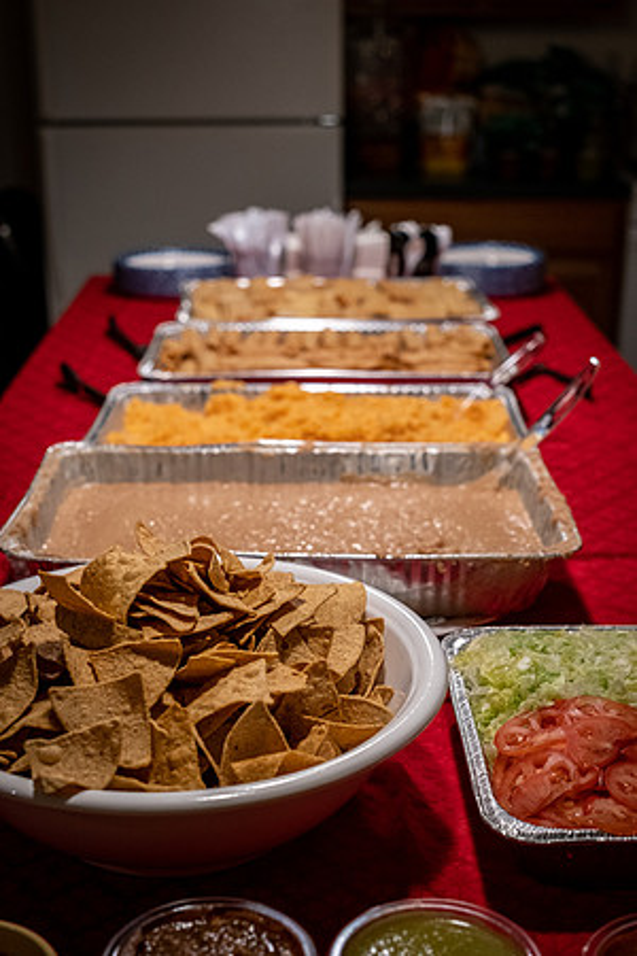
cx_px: 318
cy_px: 478
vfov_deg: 39.6
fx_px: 1327
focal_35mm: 50
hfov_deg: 27.0
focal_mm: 33
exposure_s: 1/125
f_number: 2.8
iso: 1000
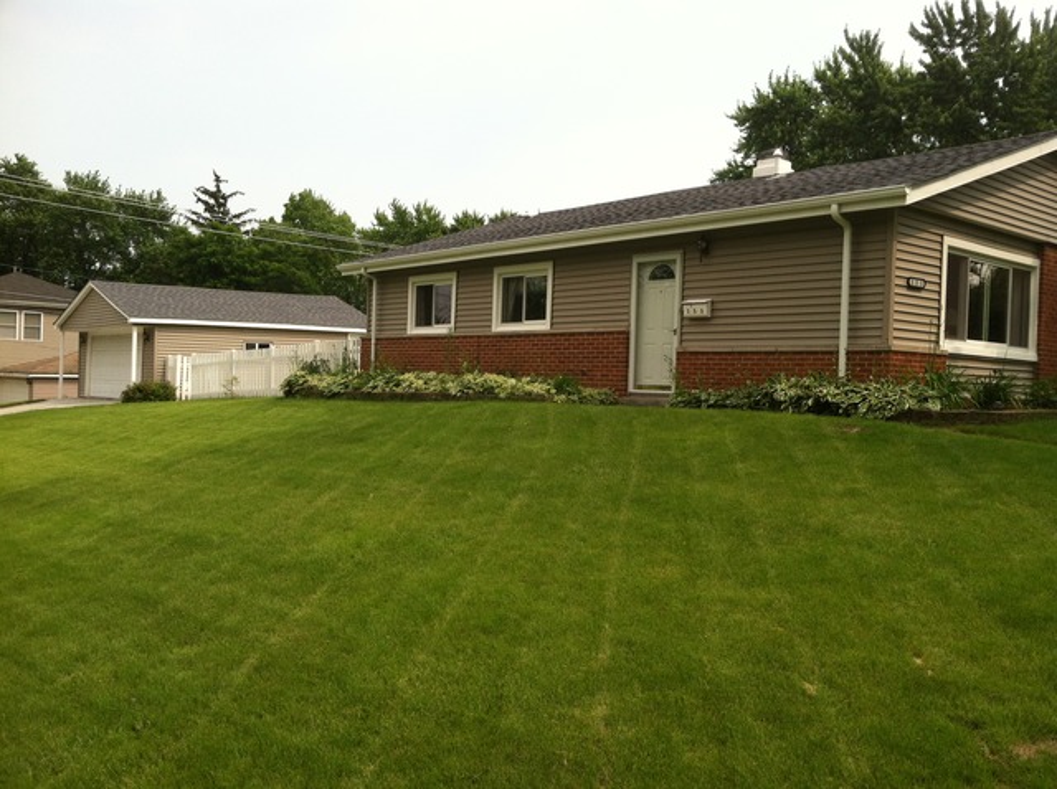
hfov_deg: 52.7
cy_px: 394
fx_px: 1067
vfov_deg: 40.6
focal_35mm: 35
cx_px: 528
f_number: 2.8
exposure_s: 1/750
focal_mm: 3.85
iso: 80
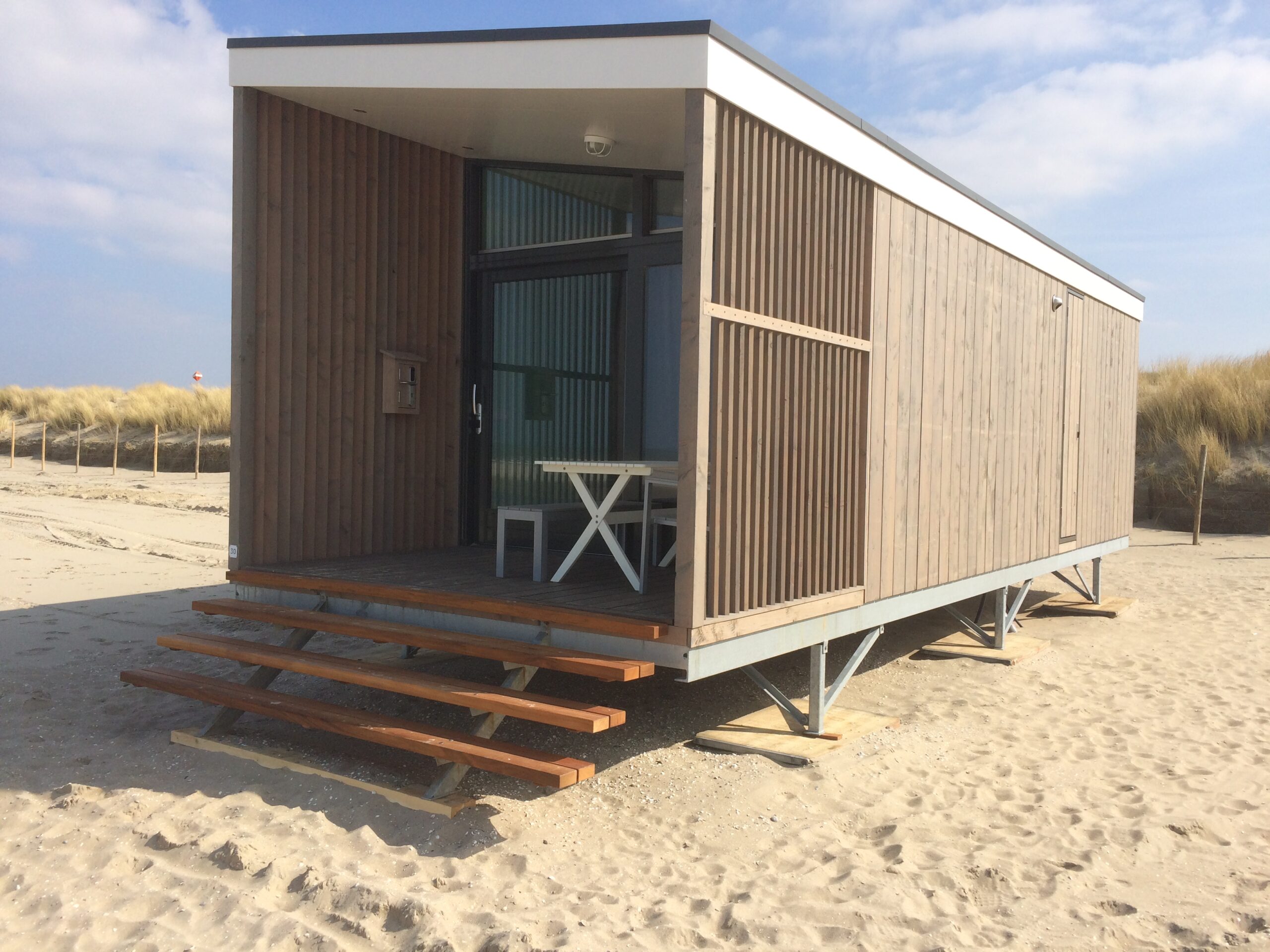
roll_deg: -0.3
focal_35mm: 29
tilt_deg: -0.6
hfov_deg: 61.7
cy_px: 476
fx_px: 1064
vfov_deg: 48.2
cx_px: 635
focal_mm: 4.15
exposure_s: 1/2283
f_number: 2.2
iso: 32
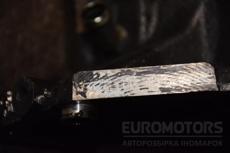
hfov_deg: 13.0
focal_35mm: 158
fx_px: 1006
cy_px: 76
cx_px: 115
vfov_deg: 8.7
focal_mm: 105
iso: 800
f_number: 5.6
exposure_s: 1/60
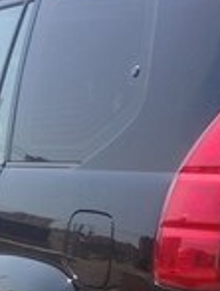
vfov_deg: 16.5
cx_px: 127
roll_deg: +0.3
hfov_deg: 13.4
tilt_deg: -14.5
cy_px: 402
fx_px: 937
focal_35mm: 111
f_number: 2.4
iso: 50
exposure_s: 1/775
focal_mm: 4.12
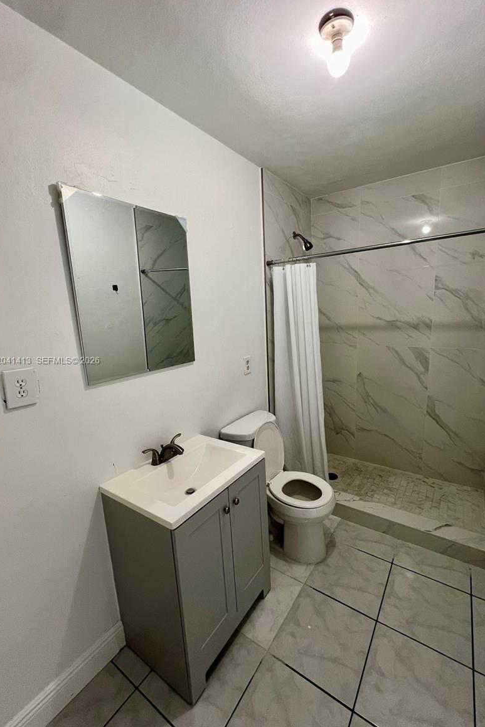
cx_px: 266
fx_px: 283
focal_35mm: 14
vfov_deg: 104.2
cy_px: 361
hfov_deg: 81.0
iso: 160
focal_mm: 1.57
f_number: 1.8
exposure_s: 1/60
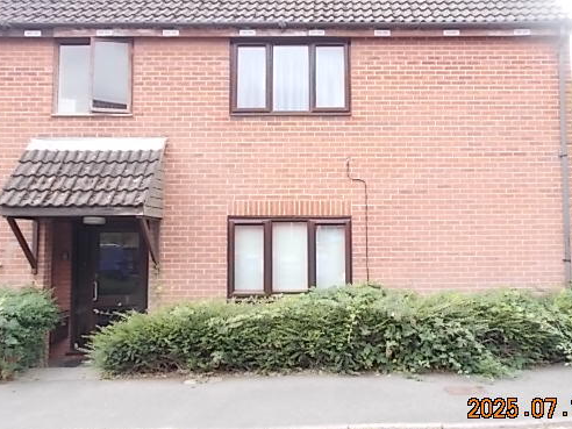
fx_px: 644
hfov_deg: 47.6
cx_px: 337
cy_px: 195
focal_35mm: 39
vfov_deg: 36.8
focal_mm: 5.3
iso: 80
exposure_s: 1/100
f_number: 3.4
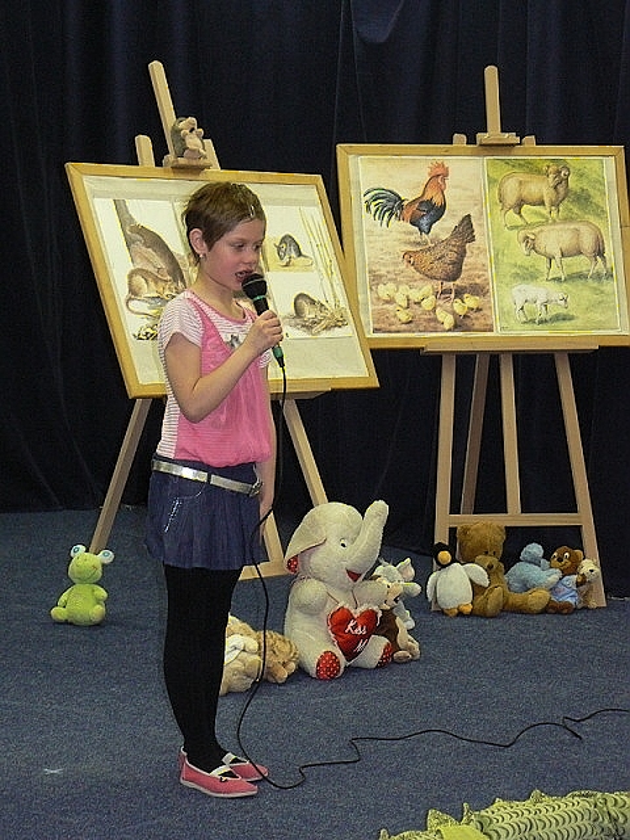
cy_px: 420
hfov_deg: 15.2
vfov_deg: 20.2
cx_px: 315
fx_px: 2354
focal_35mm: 97
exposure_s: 1/30
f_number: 3.2
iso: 200
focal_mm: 16.2
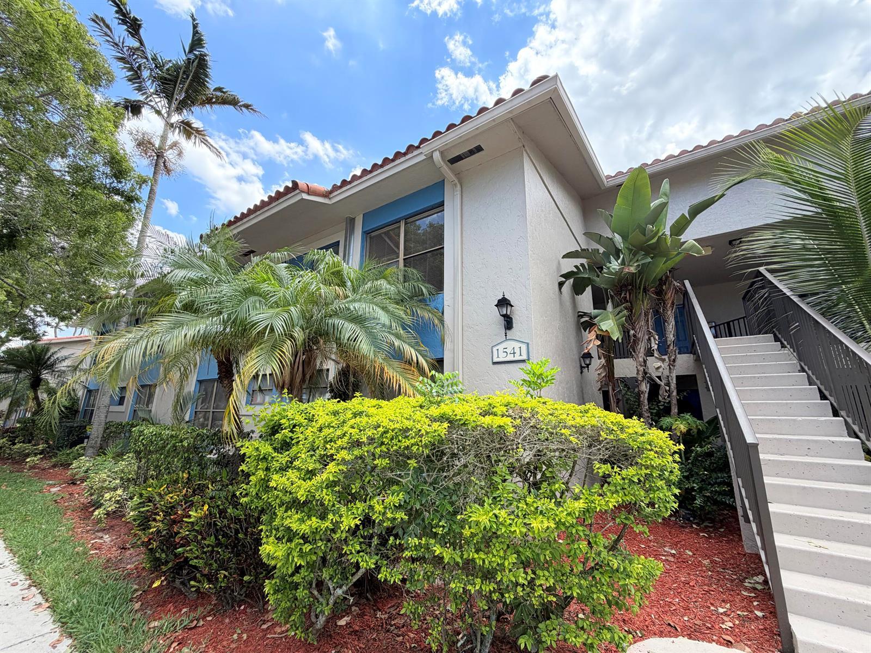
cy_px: 326
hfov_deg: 102.1
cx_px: 436
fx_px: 352
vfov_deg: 85.7
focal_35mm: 14
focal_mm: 2.22
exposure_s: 1/502
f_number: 2.2
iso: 50
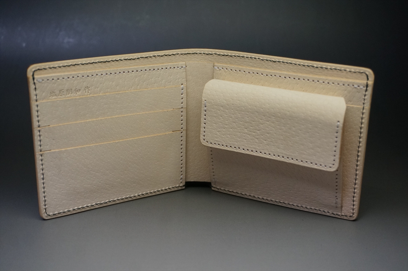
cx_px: 204
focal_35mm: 46
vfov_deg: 28.8
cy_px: 136
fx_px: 526
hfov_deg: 42.4
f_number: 5
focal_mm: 31
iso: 1250
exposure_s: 1/160
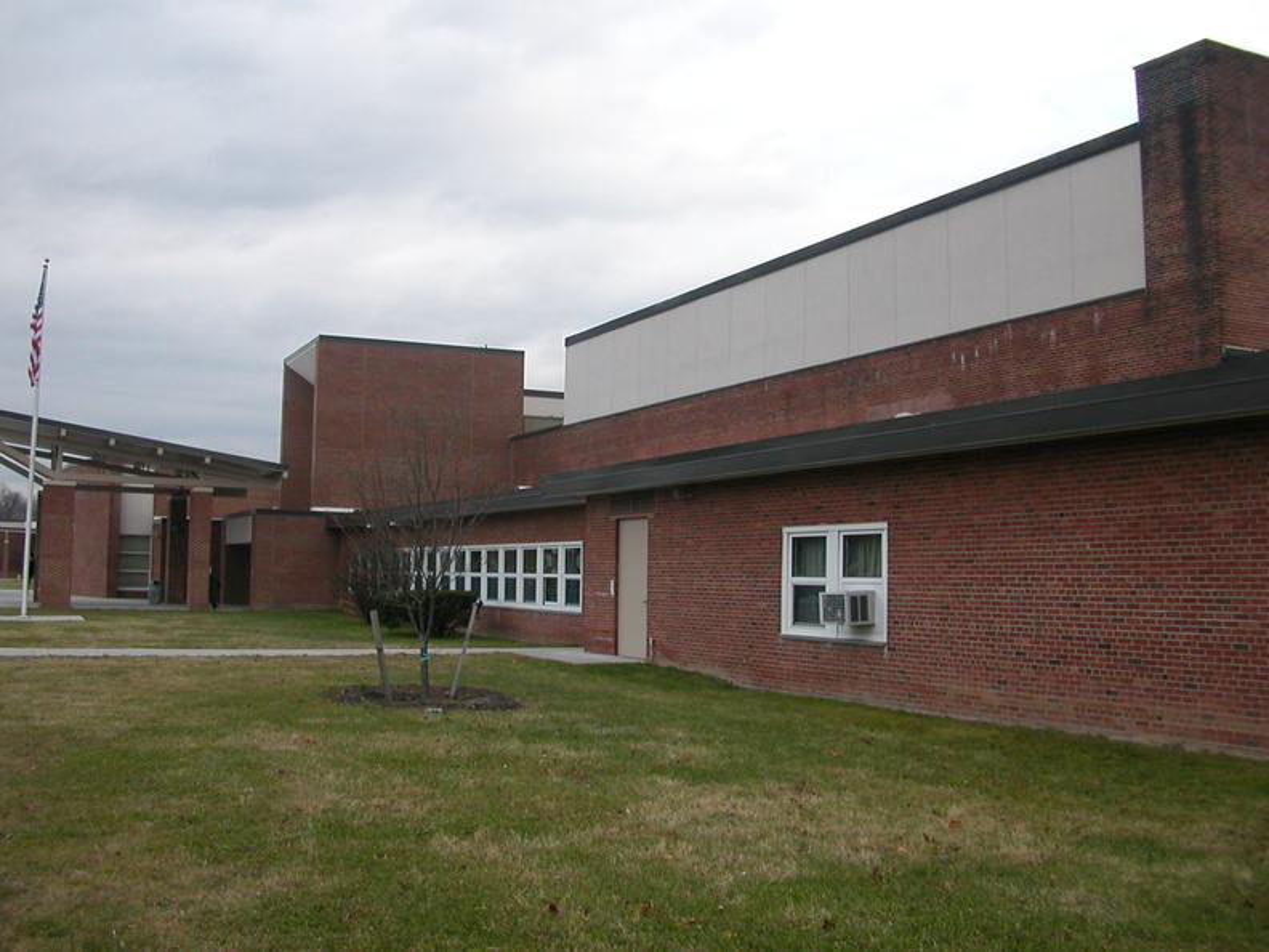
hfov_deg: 50.1
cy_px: 476
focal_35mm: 37
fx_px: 1356
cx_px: 634
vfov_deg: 38.7
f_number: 2.7
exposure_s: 1/299
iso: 100
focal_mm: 5.6
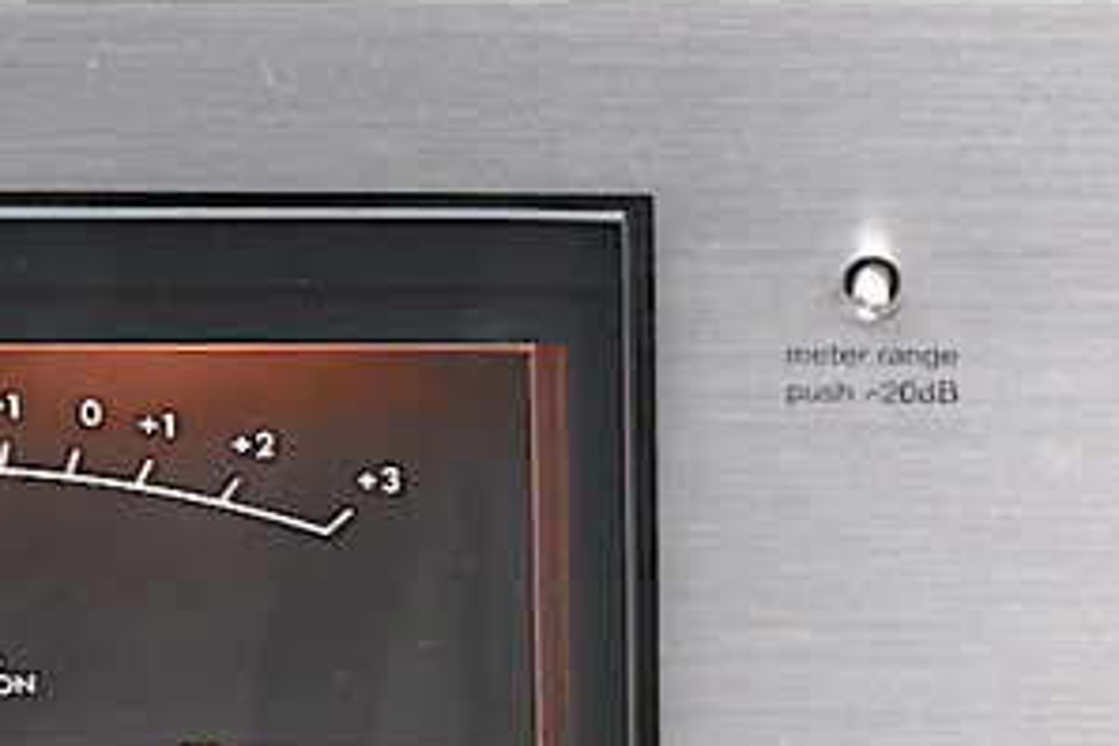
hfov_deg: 3.8
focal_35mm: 538
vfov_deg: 2.6
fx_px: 16722
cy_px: 671
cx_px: 991
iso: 100
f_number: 5.5
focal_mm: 28.7
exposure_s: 1/5
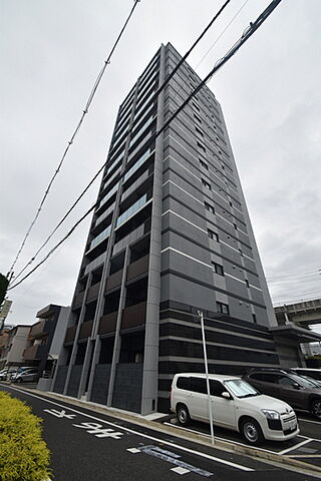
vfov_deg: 100.4
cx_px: 160
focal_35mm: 15
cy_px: 240
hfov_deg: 77.3
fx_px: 201
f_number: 6.3
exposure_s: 1/200
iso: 100
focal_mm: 10
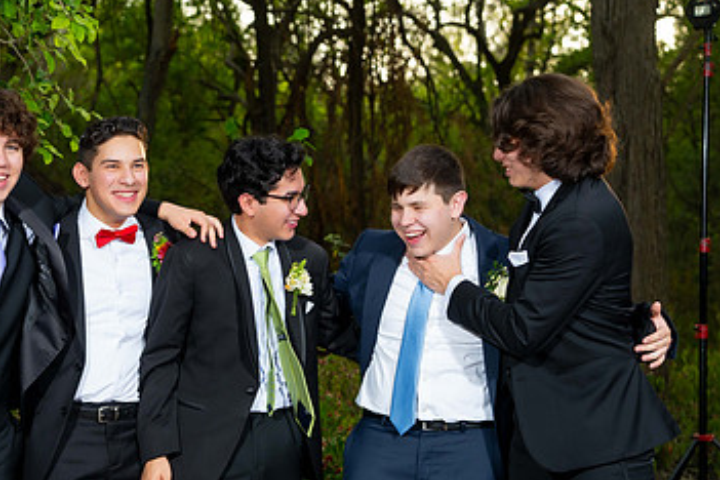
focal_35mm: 76
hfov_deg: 26.4
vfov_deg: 17.9
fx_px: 1520
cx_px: 205
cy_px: 352
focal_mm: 46
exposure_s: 1/200
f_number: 3.2
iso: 160
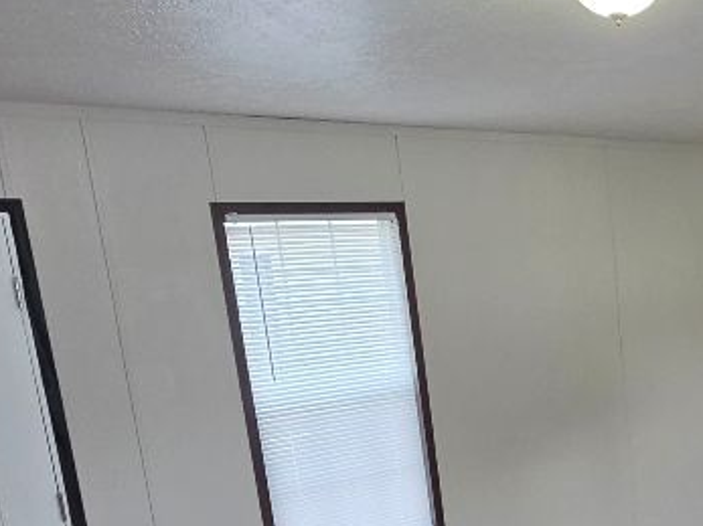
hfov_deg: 36.7
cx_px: 741
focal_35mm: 45
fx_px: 914
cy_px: 469
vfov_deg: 30.8
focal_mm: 2.2
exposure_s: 1/120
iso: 100
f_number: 1.9
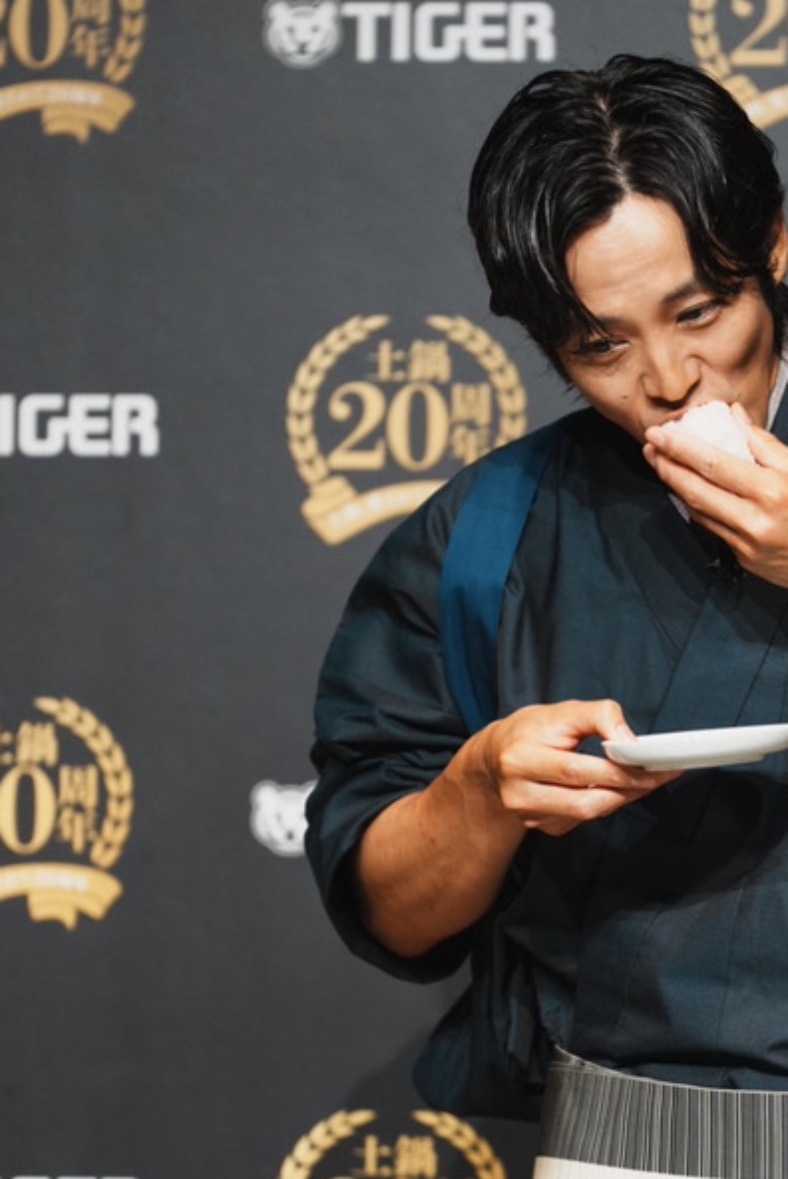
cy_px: 809
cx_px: 696
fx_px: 11988
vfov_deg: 5.6
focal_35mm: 366
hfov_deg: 3.8
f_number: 2.8
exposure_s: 1/200
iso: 1250
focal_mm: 200
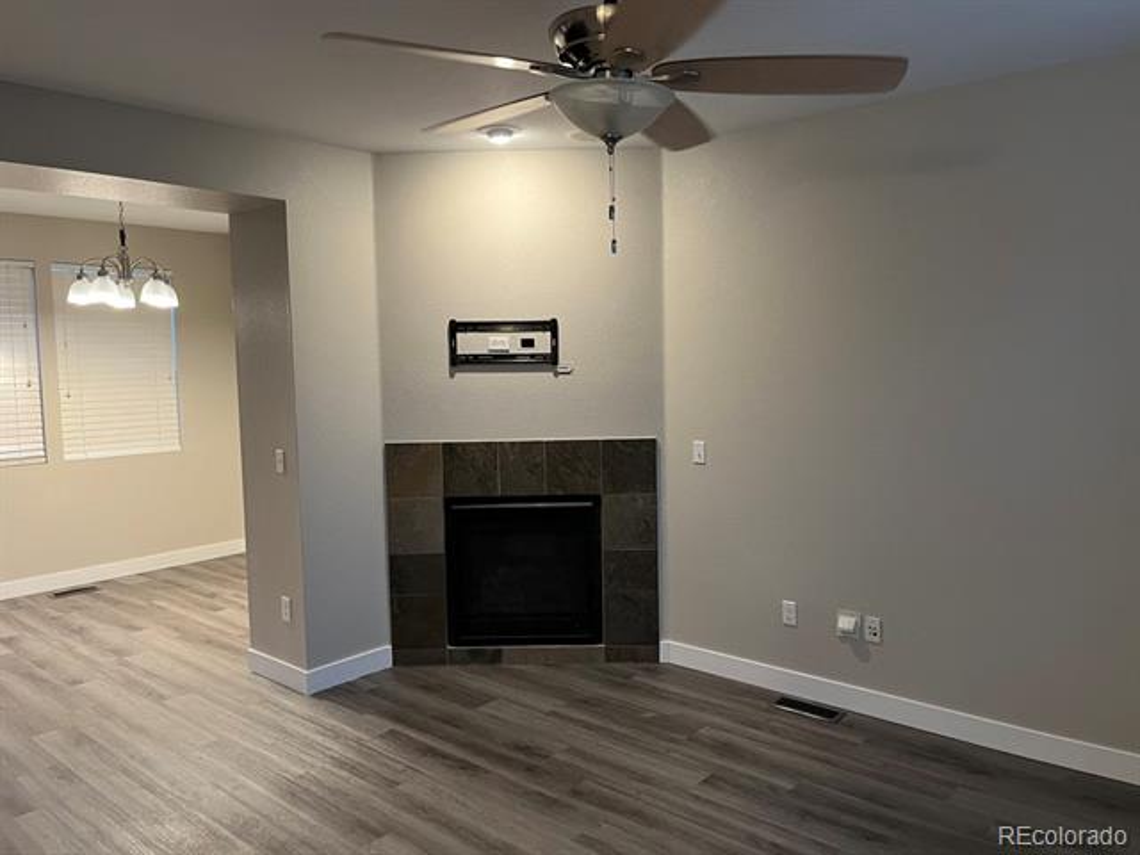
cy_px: 428
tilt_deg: -5.0
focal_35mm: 26
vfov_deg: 53.1
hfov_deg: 67.3
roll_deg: +0.5
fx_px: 856
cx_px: 570
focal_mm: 5.1
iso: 250
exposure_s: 1/60
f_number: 1.6
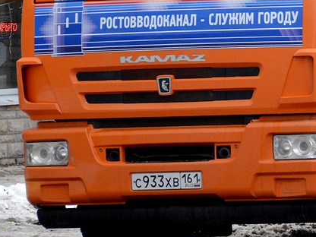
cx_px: 337
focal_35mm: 541
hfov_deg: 3.7
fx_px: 4939
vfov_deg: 2.7
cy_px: -11
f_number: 5.6
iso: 800
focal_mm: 130
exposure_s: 1/800
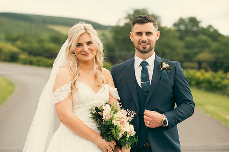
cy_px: 76
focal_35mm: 105
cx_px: 114
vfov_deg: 13.0
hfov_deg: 19.5
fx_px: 668
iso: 125
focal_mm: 105
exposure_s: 1/320
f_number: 3.5
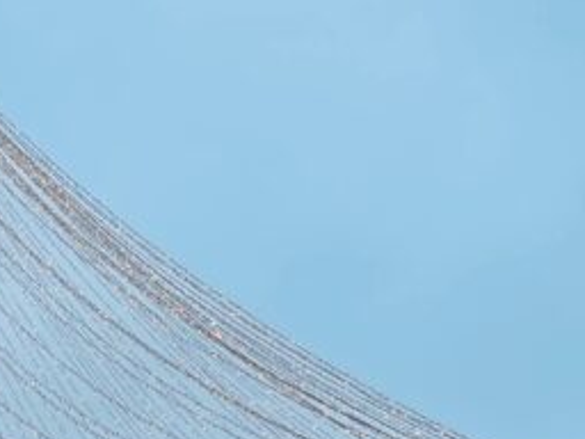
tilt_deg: +13.0
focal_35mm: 100
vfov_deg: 14.3
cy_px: 542
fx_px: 1690
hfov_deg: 19.1
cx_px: 2
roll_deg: +0.4
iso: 32
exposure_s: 1/482
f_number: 1.6
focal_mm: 5.1
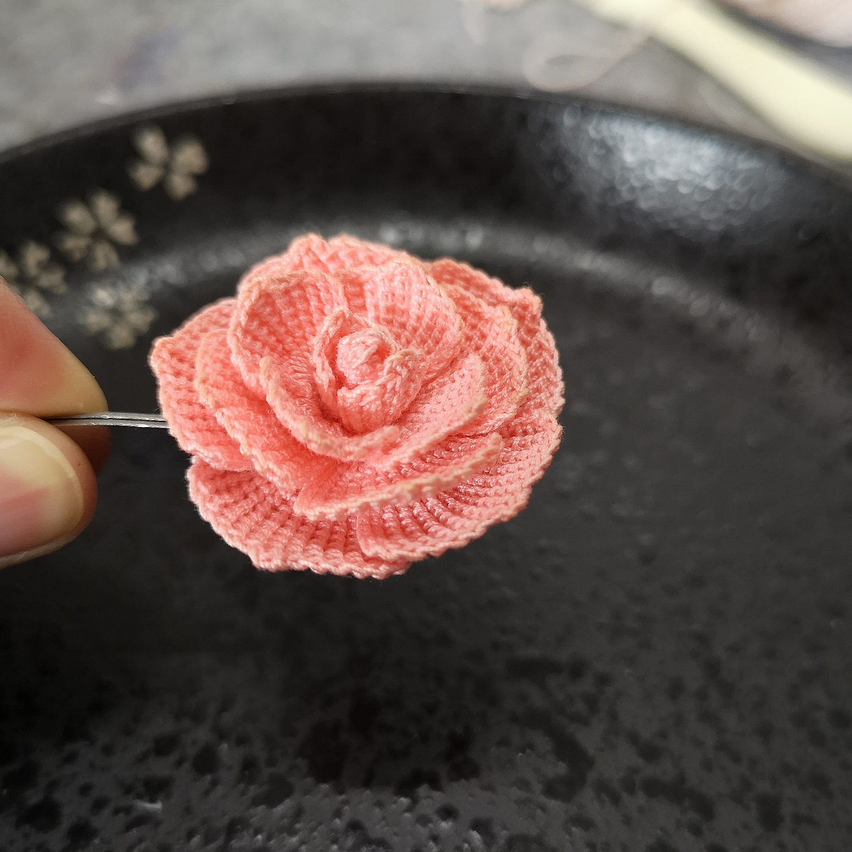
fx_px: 891
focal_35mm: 32
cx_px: 424
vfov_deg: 51.1
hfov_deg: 51.1
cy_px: 437
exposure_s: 1/60
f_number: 1.8
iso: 125
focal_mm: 5.58
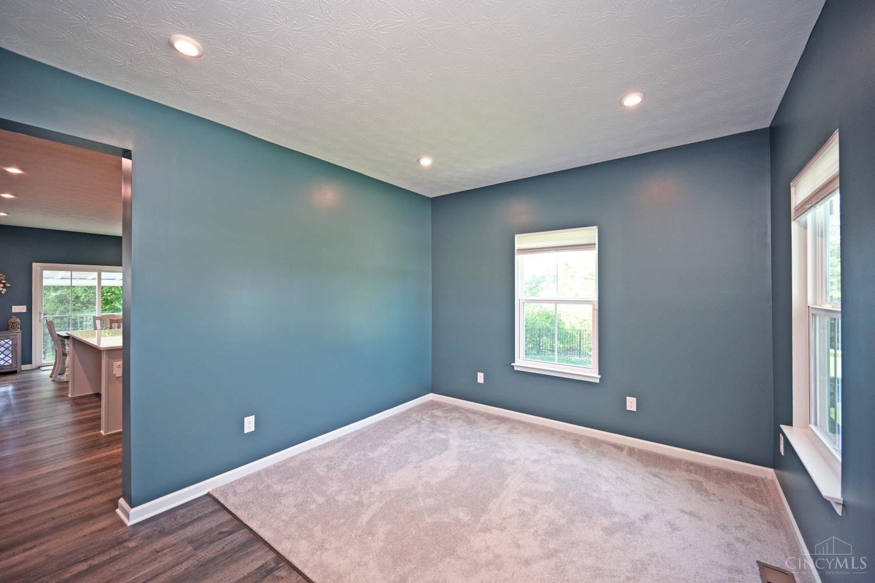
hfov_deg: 104.3
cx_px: 438
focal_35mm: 14
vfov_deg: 81.2
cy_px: 292
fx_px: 340
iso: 500
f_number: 4
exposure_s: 1/60
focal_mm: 14
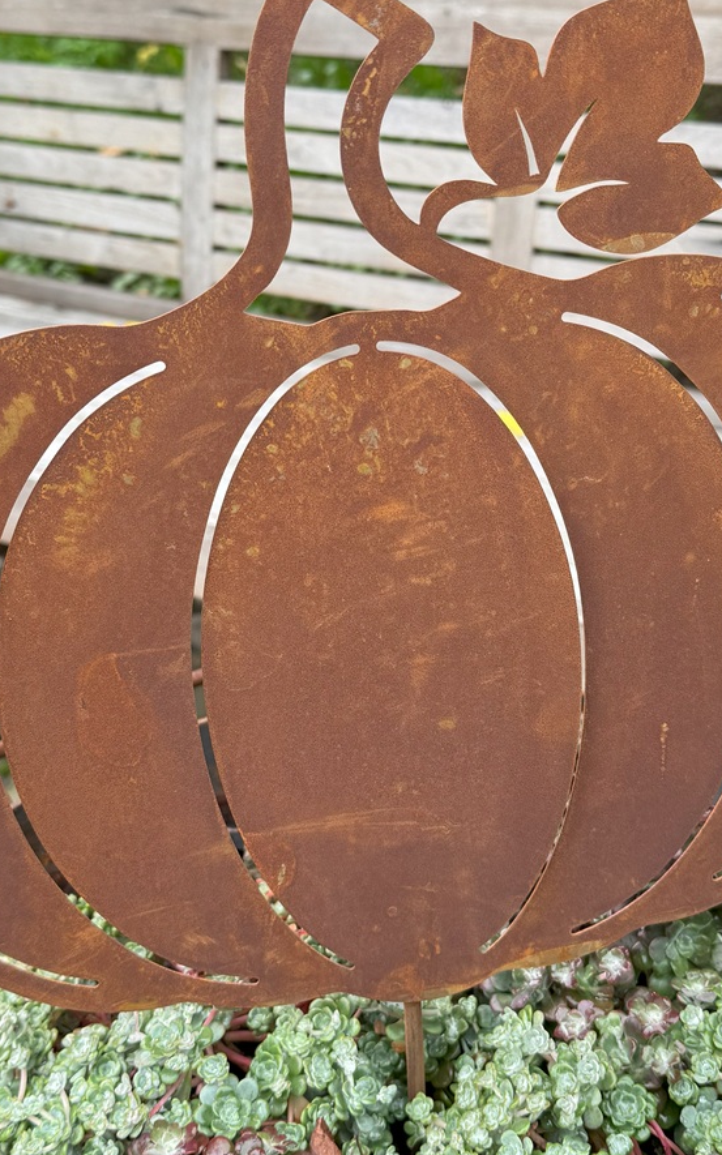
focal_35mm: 46
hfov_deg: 28.0
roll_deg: -2.9
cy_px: 436
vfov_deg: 43.2
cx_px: 368
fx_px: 1448
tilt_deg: -21.4
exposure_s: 1/385
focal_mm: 6.76
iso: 80
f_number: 1.78
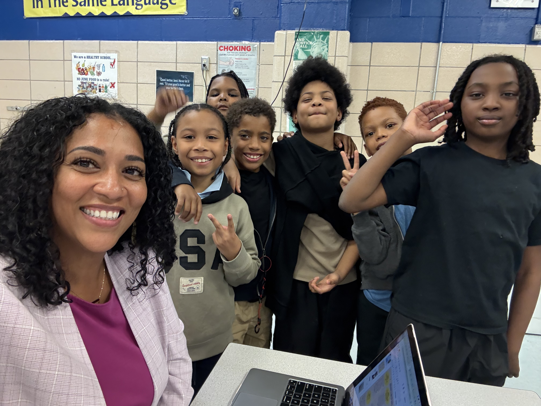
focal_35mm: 23
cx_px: 270
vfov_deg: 58.9
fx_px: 359
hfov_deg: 73.9
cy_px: 203
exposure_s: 1/40
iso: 250
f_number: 1.9
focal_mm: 2.69
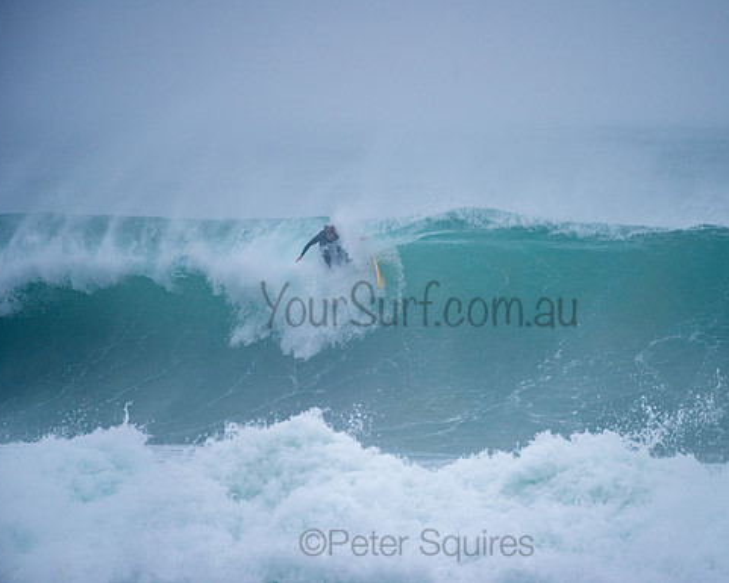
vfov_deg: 2.7
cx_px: 417
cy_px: 292
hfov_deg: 3.4
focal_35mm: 566
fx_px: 12214
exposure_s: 1/1000
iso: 360
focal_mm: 500
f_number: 5.6
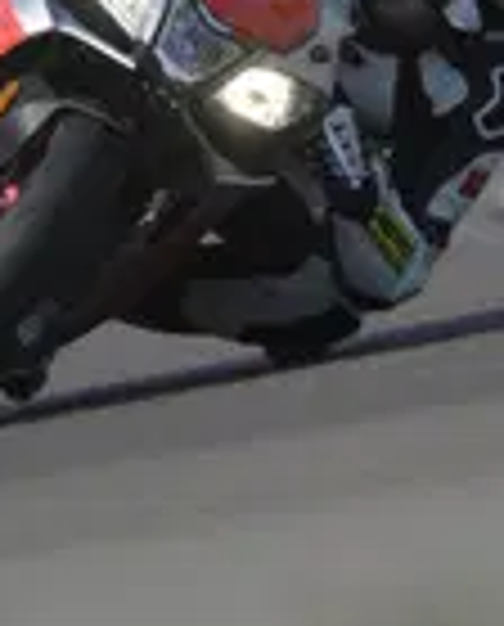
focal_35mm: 1746
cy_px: 86
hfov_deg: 0.9
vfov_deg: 1.1
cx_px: 304
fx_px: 32414
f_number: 5
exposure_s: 1/1000
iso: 200
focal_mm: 650
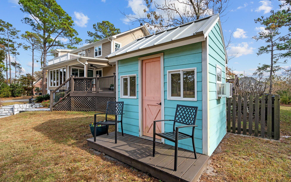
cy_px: 94
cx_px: 145
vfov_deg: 68.0
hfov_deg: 94.4
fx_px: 135
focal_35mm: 17
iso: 400
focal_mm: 16
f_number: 4
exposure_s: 1/2000
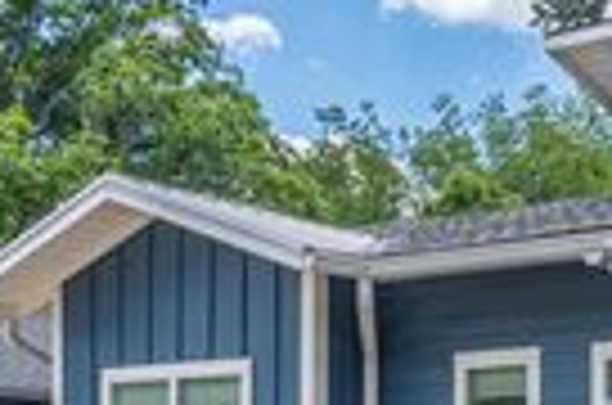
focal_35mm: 81
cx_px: 806
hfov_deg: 22.4
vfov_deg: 16.1
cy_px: 488
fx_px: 1374
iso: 320
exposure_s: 1/640
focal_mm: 22
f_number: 8
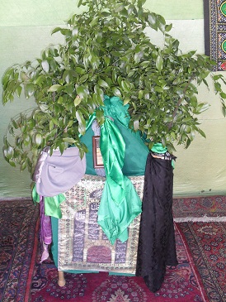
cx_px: 113
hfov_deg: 40.7
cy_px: 151
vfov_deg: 52.6
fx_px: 304
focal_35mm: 35
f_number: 3.2
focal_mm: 6.3
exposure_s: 1/45
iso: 200
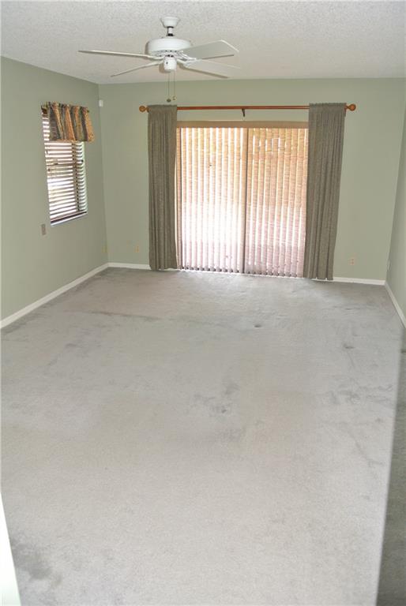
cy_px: 303
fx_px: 455
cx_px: 203
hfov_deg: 48.0
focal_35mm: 27
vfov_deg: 67.3
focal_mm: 10
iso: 200
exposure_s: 1/60
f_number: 3.5
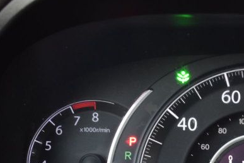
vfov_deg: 12.2
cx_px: 279
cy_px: 169
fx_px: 752
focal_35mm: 111
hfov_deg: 17.7
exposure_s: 1/15
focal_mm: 28
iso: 800
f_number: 6.3
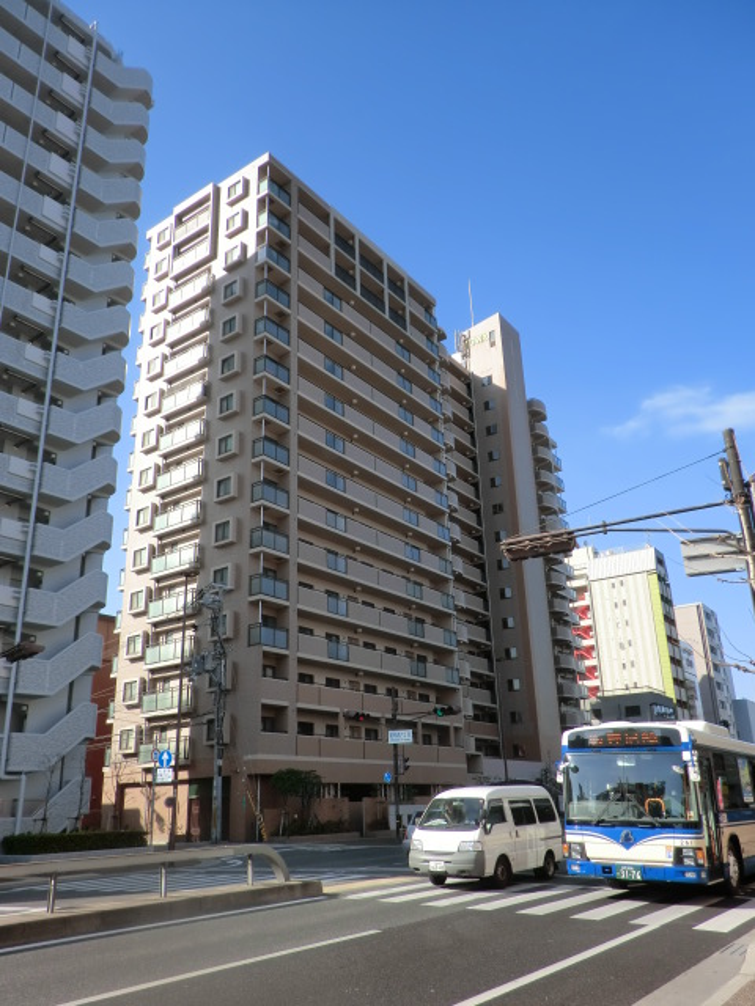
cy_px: 503
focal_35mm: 26
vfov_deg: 67.3
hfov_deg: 53.1
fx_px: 756
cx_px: 378
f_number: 2.8
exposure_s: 1/640
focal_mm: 4.7
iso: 50
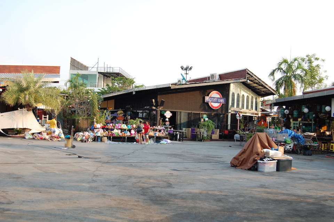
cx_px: 167
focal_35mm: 39
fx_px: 361
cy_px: 111
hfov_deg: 49.6
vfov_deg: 34.1
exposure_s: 1/200
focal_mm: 26
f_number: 7.1
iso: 200
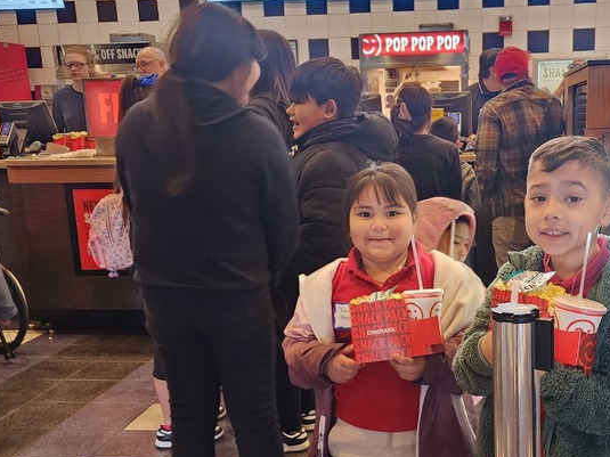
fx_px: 775
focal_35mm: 44
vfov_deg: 32.7
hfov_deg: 42.5
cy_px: 289
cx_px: 396
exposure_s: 1/30
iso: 640
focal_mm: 6.4
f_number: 1.8
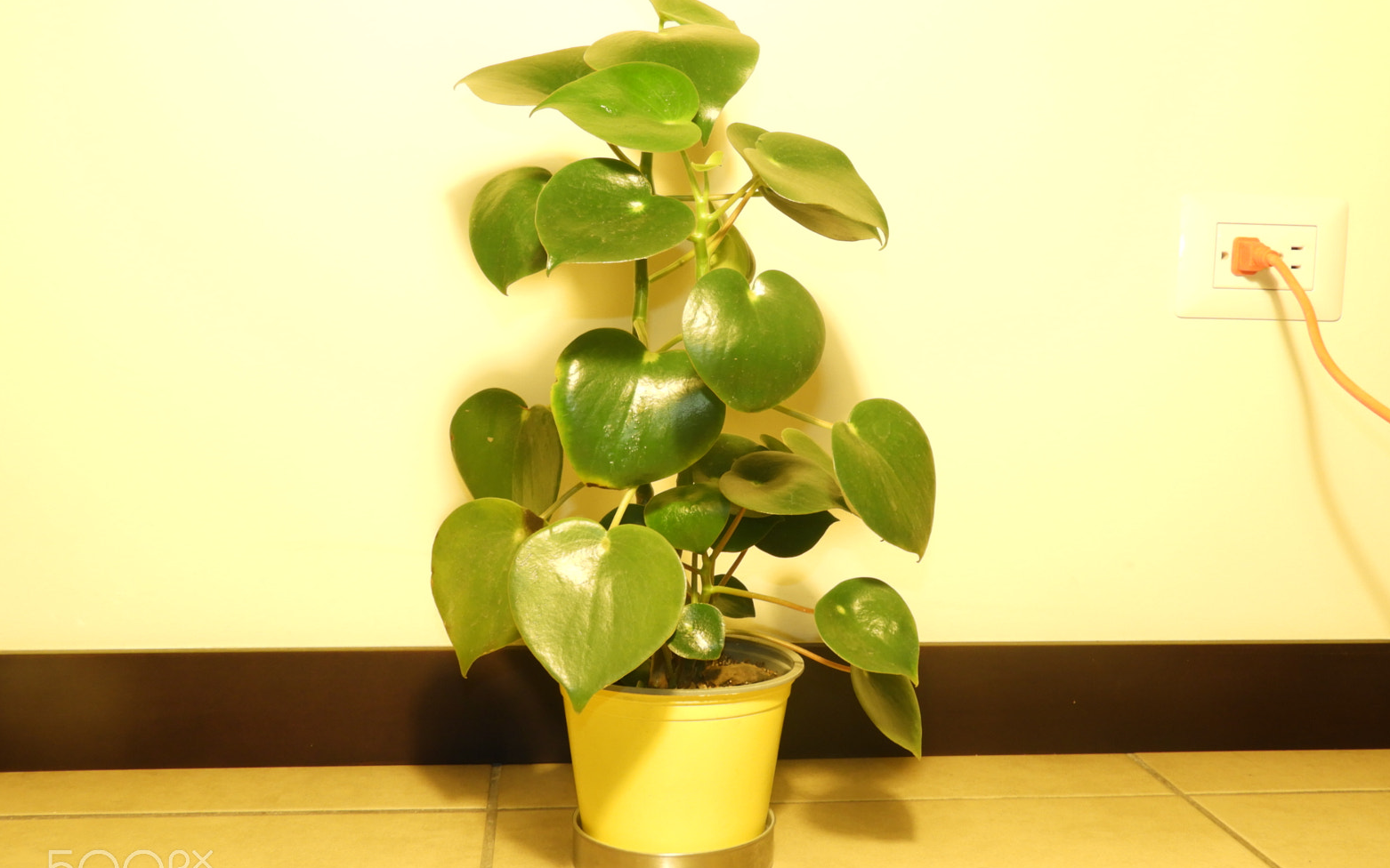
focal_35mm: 38
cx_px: 704
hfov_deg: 51.5
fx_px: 1439
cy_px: 454
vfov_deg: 33.6
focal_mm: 6.3
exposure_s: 1/3
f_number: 3.8
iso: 100
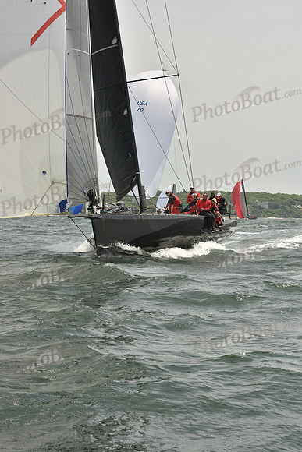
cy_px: 226
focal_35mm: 86
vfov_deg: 23.6
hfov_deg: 15.9
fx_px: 1081
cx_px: 151
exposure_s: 1/1000
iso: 400
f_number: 11
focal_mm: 86
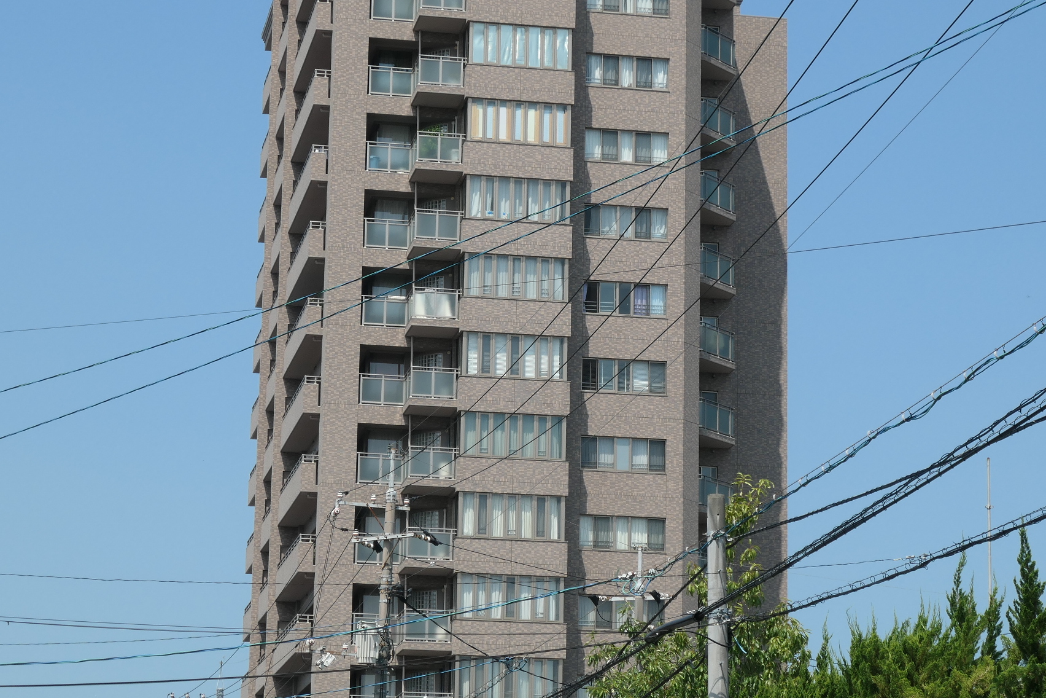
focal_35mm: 106
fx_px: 3080
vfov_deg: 12.9
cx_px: 570
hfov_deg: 19.3
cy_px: 343
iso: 200
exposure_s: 1/800
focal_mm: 24.2
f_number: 6.3
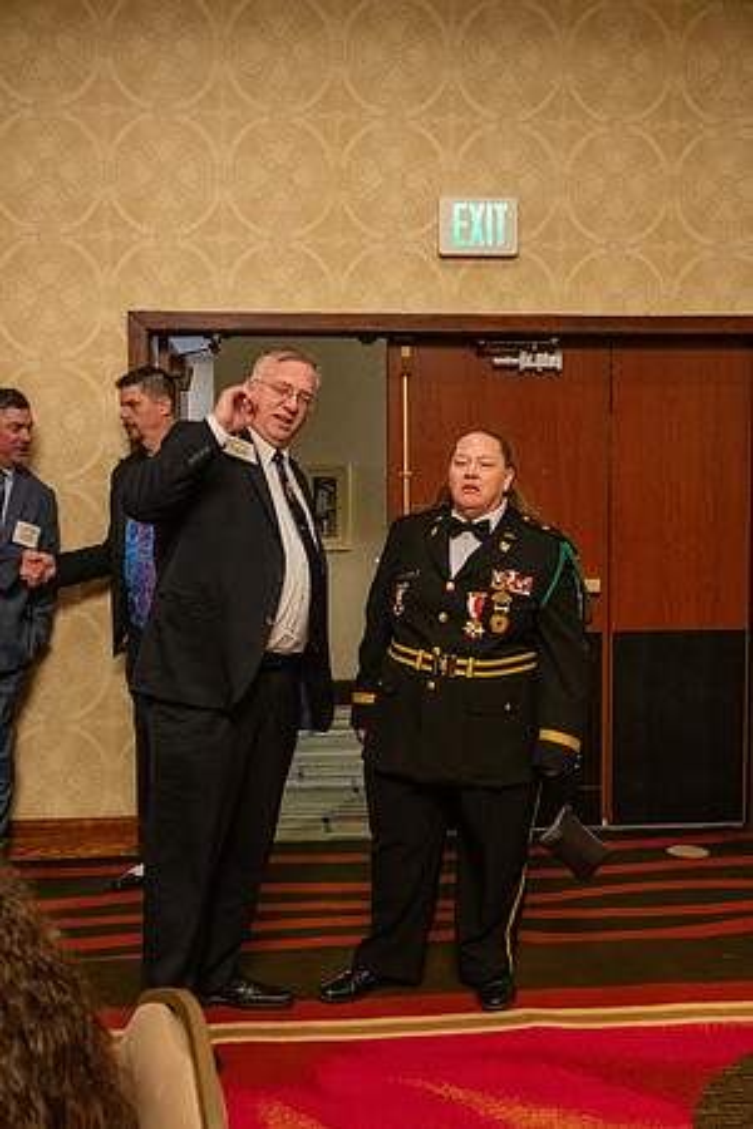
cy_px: 564
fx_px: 1318
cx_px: 376
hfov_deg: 31.9
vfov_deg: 46.4
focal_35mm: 42
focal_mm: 42
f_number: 4.5
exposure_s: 1/50
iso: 4000
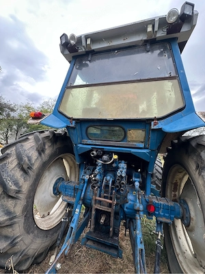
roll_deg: -3.8
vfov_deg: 102.1
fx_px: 111
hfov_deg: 85.7
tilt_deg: +4.7
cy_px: 137
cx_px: 102
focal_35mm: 14
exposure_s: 1/281
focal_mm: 2.22
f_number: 2.2
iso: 40
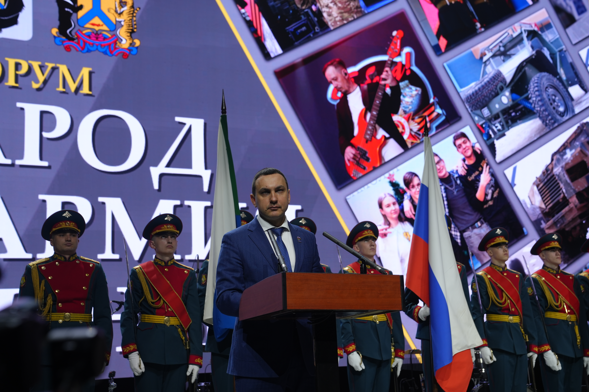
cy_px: 196
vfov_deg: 27.0
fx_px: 818
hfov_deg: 39.6
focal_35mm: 50
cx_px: 294
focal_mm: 50
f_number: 4
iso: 250
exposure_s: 1/160
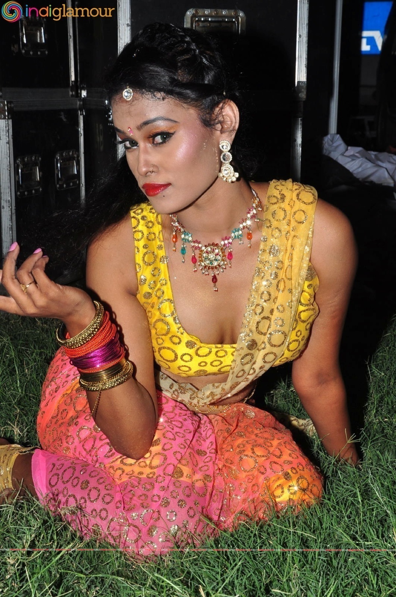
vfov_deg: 28.1
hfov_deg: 18.9
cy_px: 298
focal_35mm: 72
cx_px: 198
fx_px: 1192
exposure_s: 1/125
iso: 400
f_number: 13
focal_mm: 48
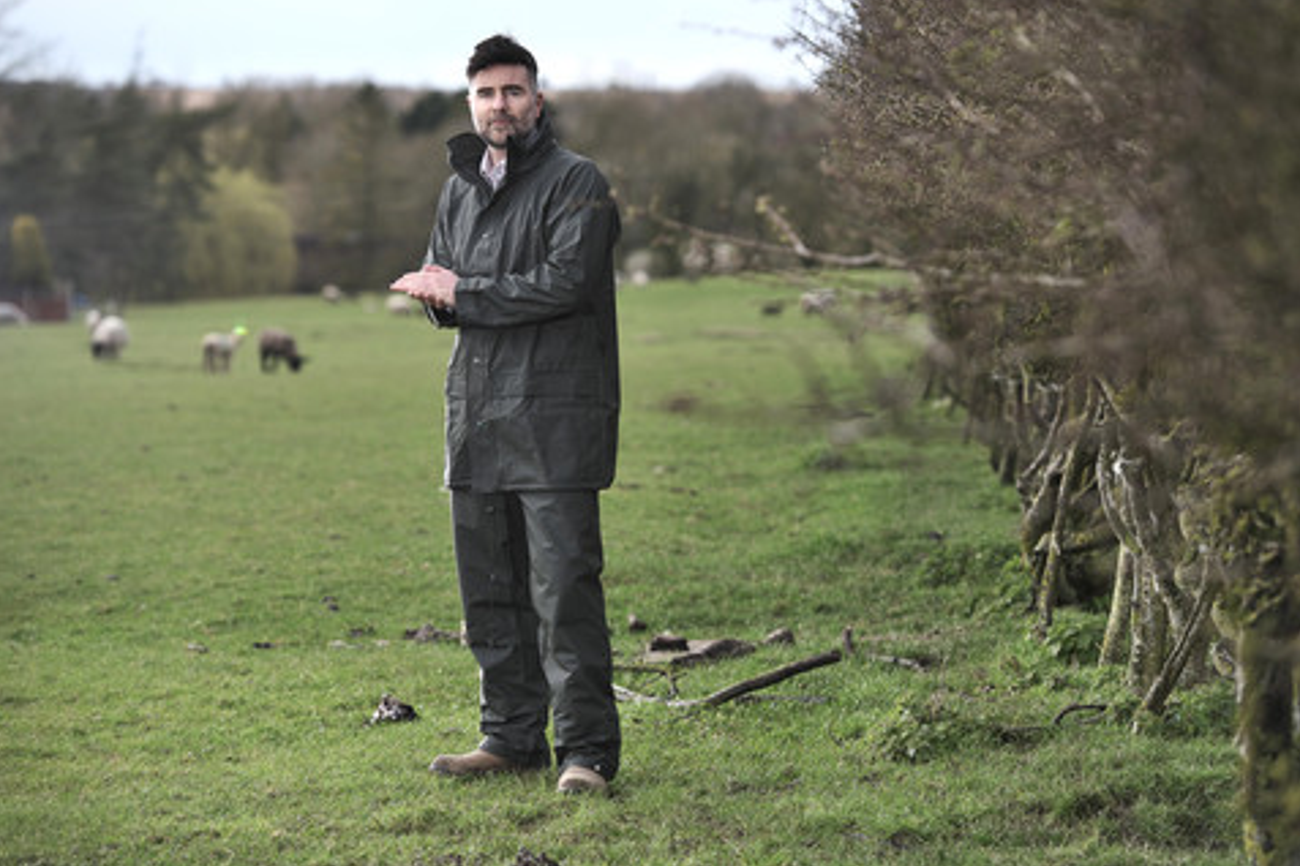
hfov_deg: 16.0
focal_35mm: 128
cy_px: 419
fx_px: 4622
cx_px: 673
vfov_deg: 10.7
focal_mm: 122
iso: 100
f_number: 4
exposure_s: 1/400
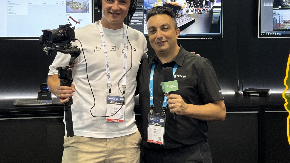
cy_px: 45
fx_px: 546
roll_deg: +0.7
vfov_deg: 16.9
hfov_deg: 29.7
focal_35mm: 71
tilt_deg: -3.5
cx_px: 117
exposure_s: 1/40
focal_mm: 6.76
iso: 250
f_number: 1.78
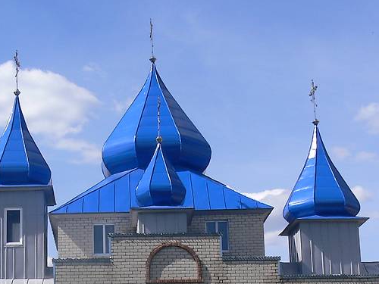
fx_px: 920
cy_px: 267
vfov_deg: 17.3
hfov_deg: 23.2
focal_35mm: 84
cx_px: 144
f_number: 5.6
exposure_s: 1/320
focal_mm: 7.4
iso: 80
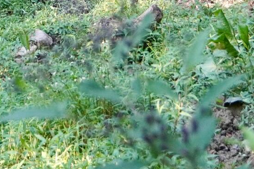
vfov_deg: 5.6
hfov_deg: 8.6
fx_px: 1677
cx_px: 54
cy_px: -256
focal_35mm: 238
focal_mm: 29
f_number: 4.5
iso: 800
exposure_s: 1/160
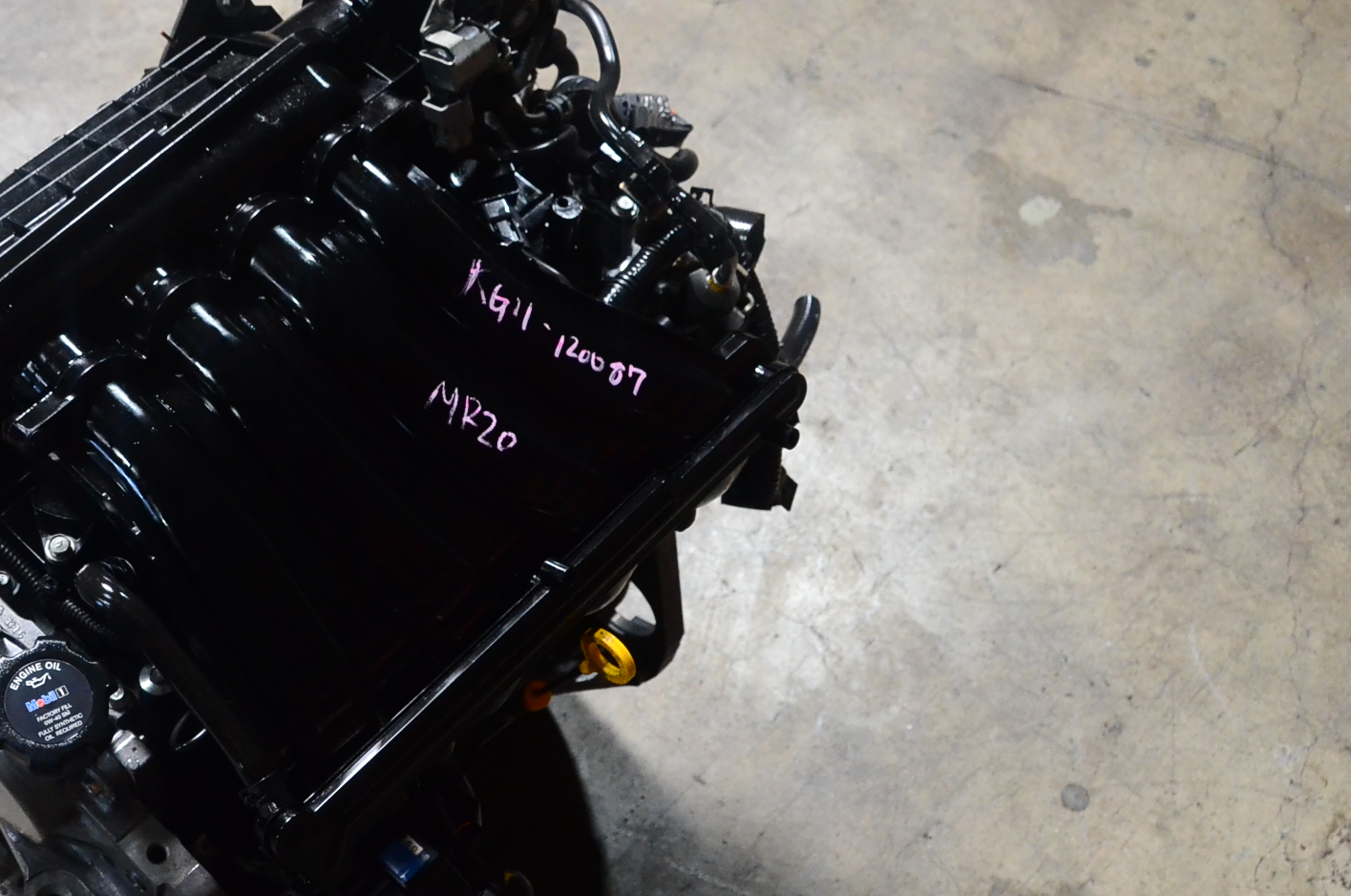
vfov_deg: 28.3
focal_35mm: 47
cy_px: 606
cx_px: 382
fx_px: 1761
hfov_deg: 41.1
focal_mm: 18
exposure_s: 1/100
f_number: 5
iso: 2500
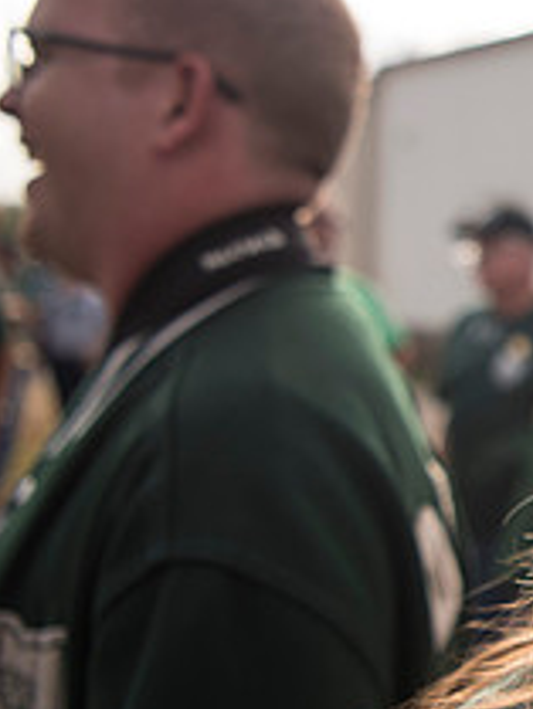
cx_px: 896
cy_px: 429
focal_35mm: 64
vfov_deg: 30.2
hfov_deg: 18.9
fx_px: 1313
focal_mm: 24
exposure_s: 1/2000
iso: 250
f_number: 2.8
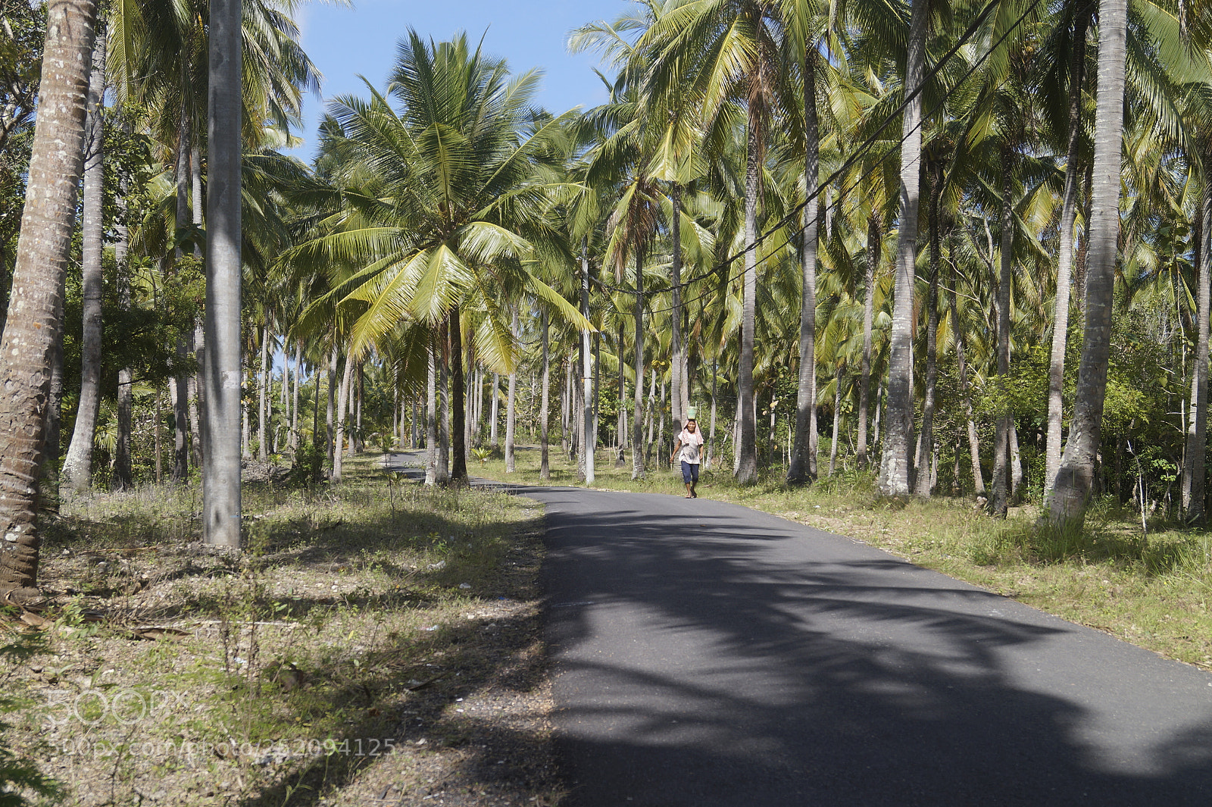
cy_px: 404
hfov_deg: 43.6
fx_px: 1514
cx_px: 606
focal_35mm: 45
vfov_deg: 29.8
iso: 100
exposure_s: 1/320
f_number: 6.3
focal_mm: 30
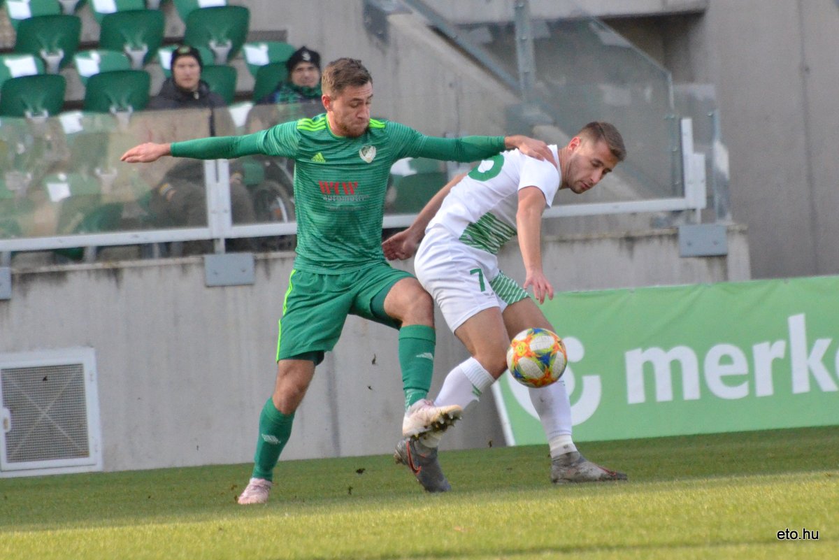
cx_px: 420
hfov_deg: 4.6
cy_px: 280
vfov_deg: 3.1
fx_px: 10491
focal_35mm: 450
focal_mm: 300
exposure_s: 1/3200
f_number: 7.1
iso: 3200
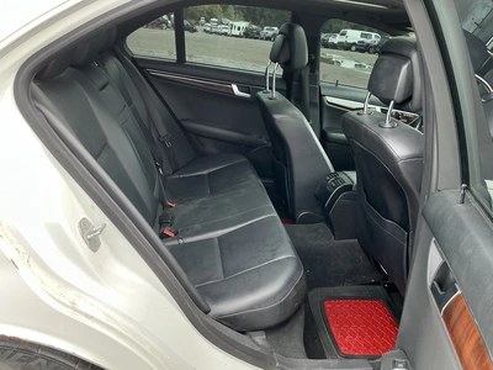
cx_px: 246
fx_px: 399
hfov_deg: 63.4
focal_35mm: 28
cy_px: 185
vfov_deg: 49.7
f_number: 1.8
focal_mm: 3
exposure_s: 1/122
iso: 40
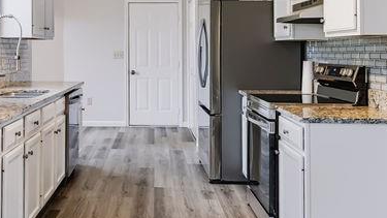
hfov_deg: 46.6
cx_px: 55
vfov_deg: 28.9
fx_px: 410
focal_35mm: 40
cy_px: 37
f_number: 8
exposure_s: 1/40
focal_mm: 14
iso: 640
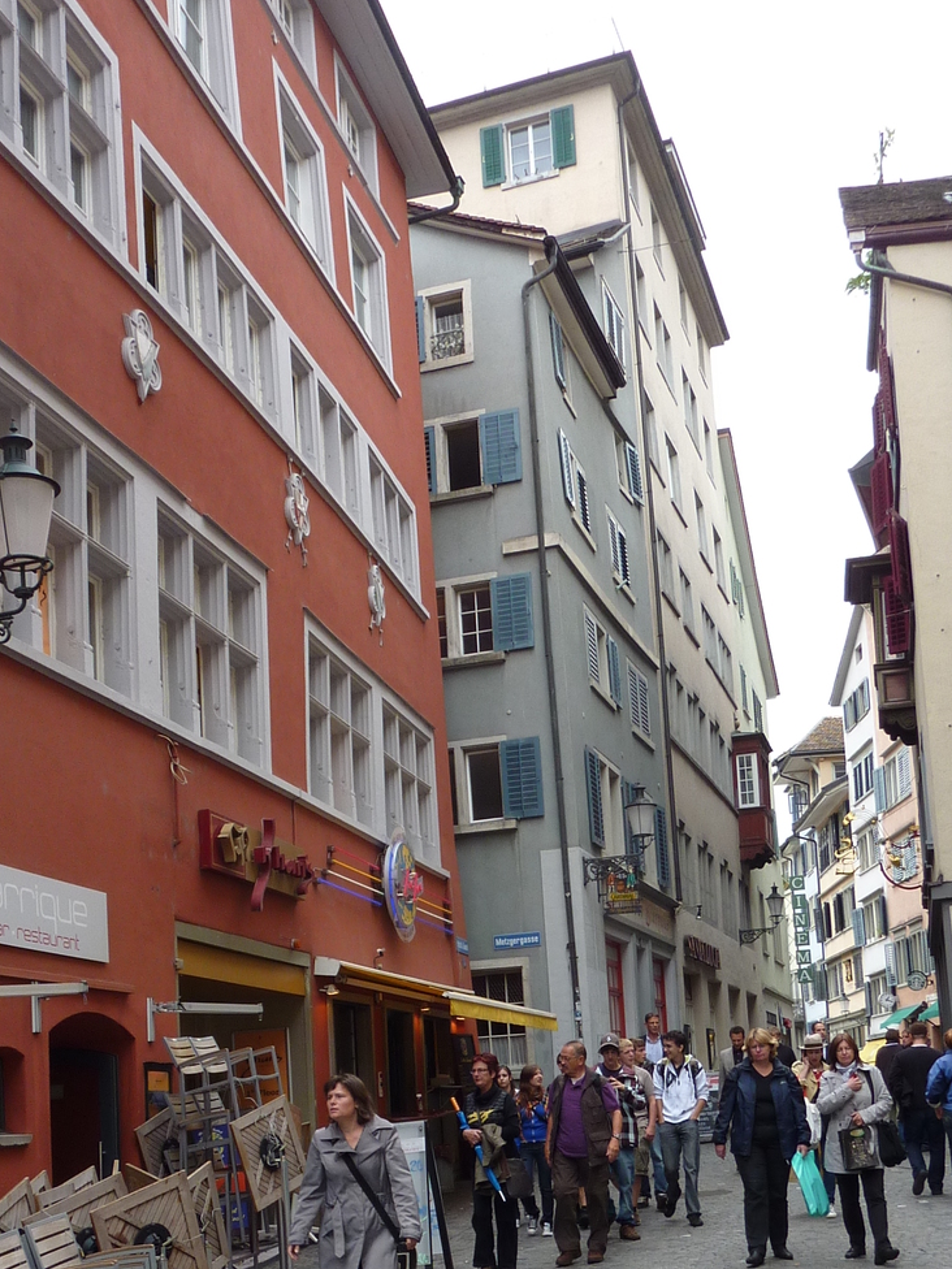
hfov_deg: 35.1
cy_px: 932
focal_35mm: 41
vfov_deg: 44.4
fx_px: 1503
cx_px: 441
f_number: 4
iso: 100
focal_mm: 4.1
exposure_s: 1/160
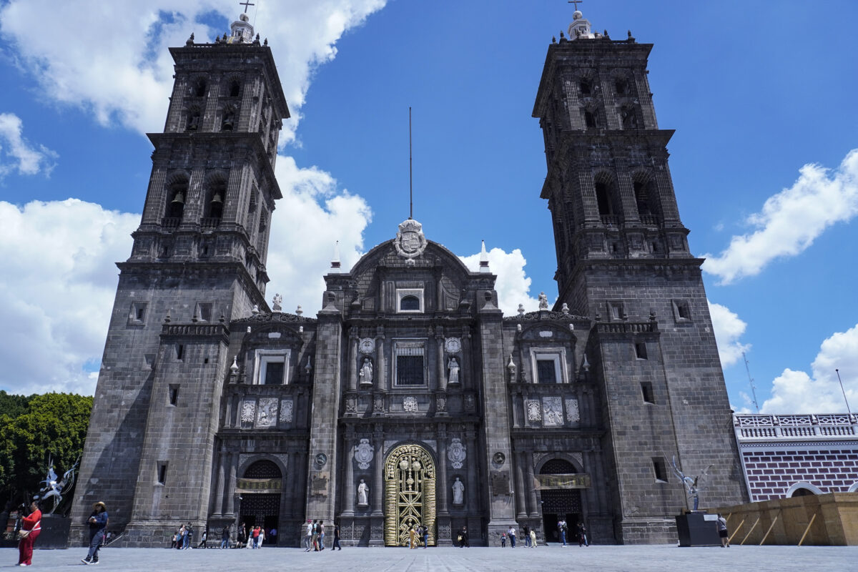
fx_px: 572
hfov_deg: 73.7
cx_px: 429
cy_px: 286
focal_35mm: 24
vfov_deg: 53.1
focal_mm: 16
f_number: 7.1
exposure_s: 1/1250
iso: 320
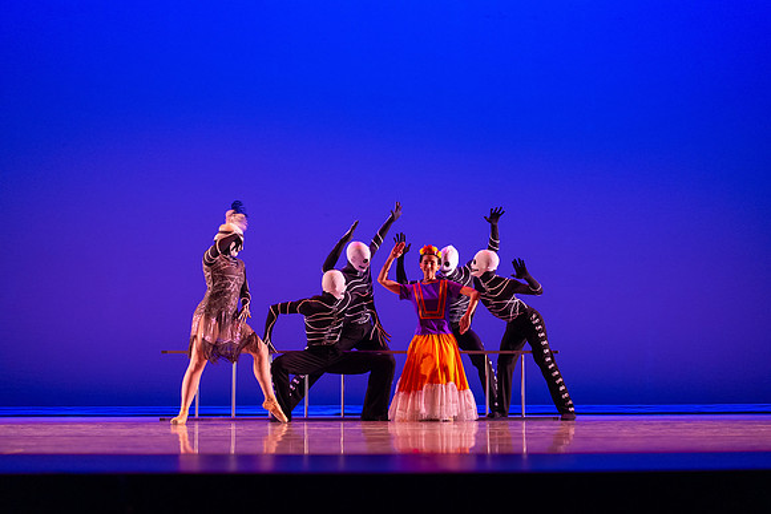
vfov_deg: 24.6
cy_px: 257
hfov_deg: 36.2
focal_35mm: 55
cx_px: 386
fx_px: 1178
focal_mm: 55
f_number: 1.8
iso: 1250
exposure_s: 1/200
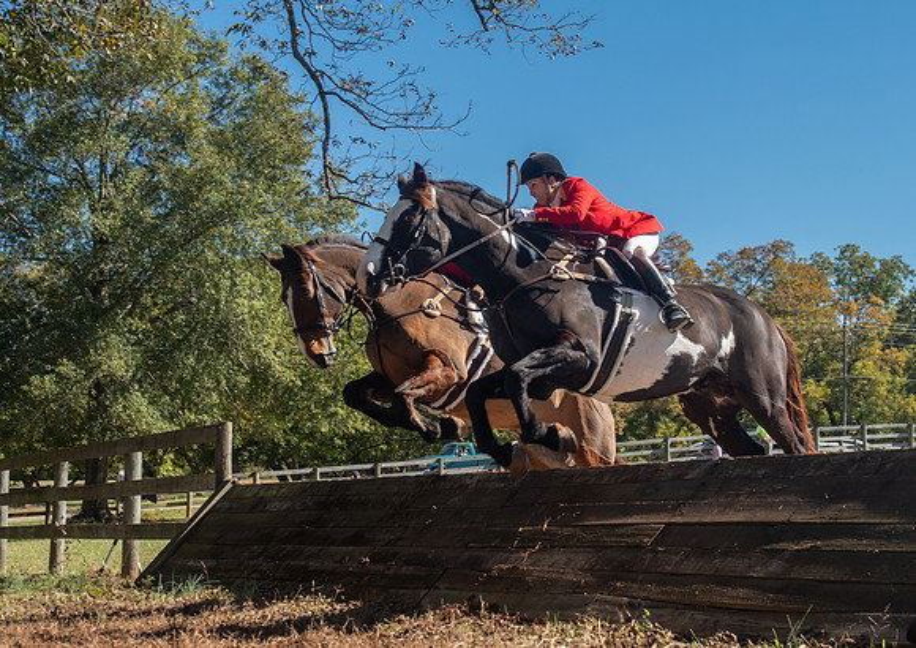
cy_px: 326
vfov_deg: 24.1
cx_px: 521
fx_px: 1520
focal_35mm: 59
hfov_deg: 33.5
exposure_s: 1/320
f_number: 4
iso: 400
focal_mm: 35
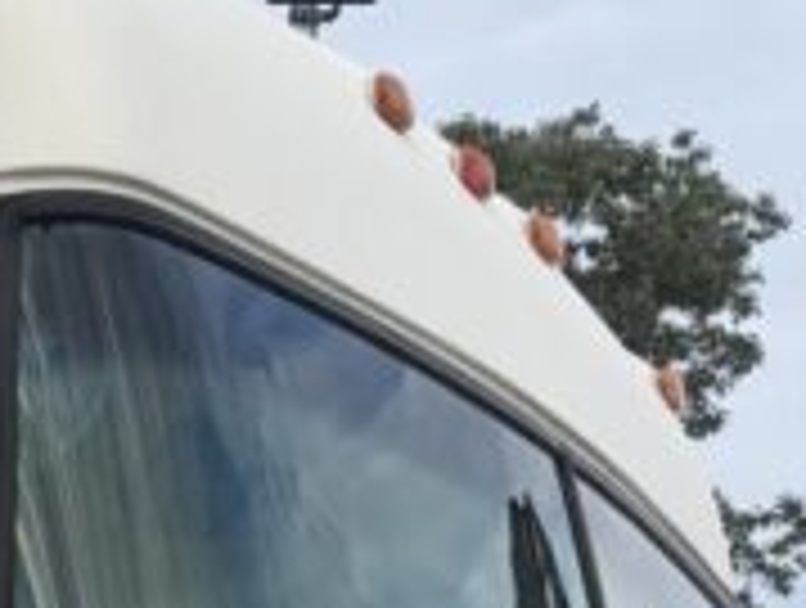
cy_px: 1396
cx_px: -1139
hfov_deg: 11.7
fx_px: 3196
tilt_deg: -1.9
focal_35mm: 137
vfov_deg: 9.7
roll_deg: +0.5
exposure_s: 1/1949
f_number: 1.78
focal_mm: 6.76
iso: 80
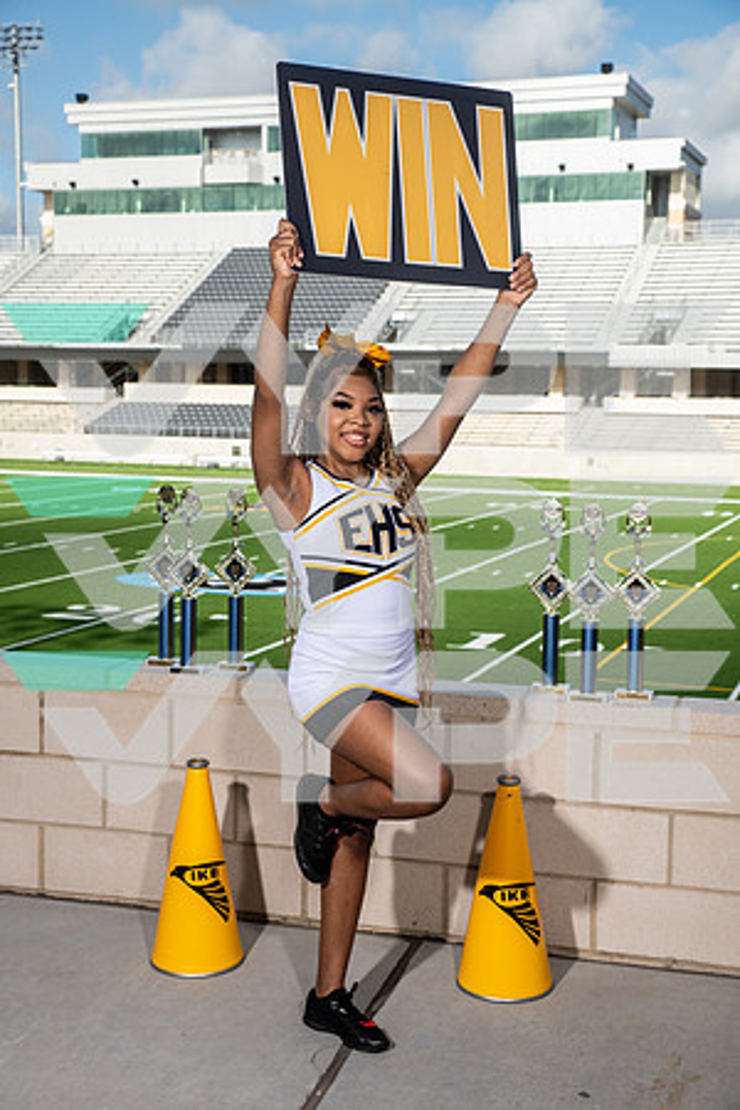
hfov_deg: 27.0
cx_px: 370
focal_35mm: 50
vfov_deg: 39.6
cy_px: 555
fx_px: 1542
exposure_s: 1/320
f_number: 7.1
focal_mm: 50
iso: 100
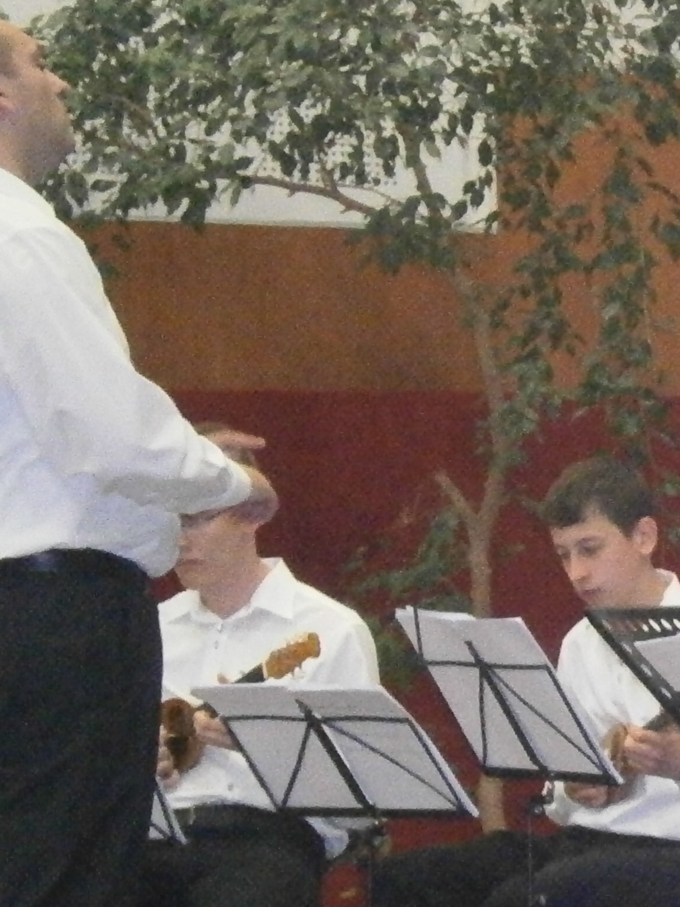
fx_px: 4349
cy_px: 528
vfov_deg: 11.9
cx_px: 1023
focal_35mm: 166
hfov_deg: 8.7
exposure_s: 1/50
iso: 800
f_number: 3.9
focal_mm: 10.7
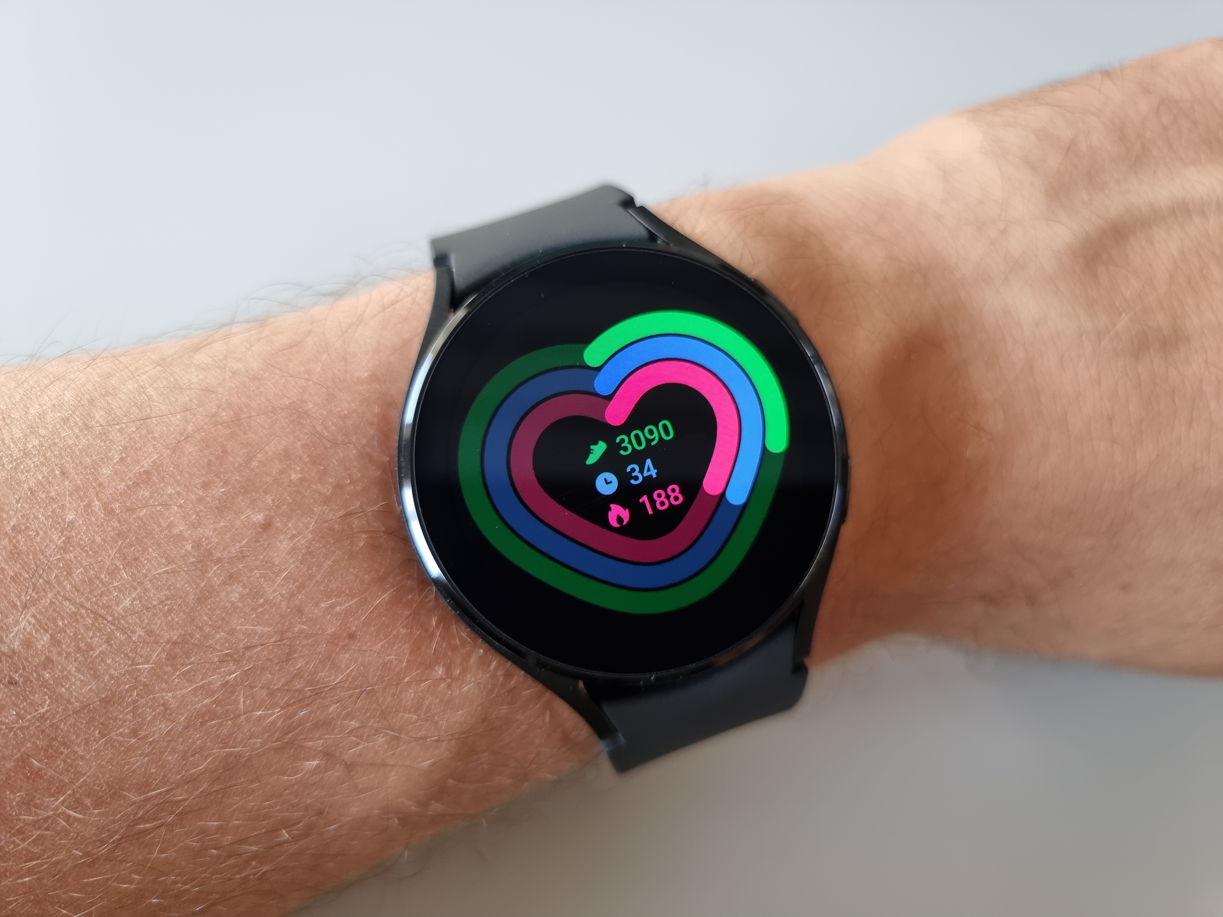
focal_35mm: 24
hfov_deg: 71.6
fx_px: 848
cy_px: 458
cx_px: 612
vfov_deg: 56.8
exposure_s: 1/120
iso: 200
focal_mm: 6.7
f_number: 1.8
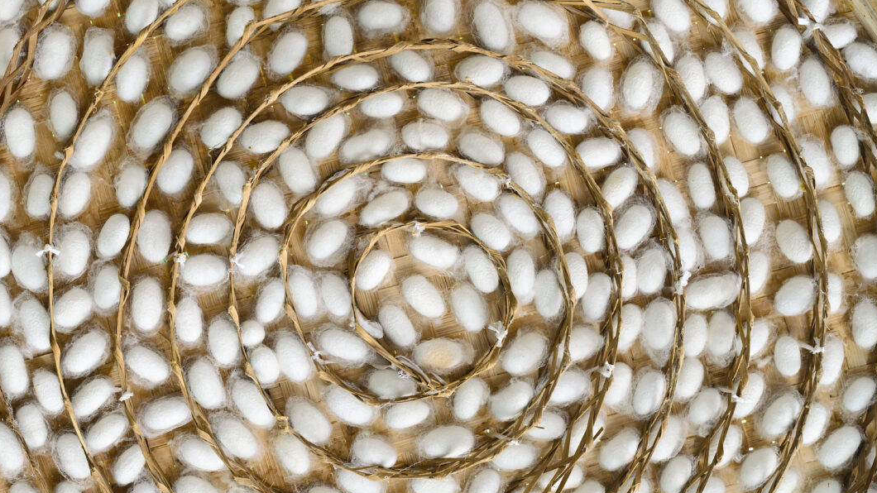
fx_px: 1837
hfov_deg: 26.9
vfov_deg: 15.3
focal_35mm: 79
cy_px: 291
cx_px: 440
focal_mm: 50
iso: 100
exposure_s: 1/4
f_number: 9
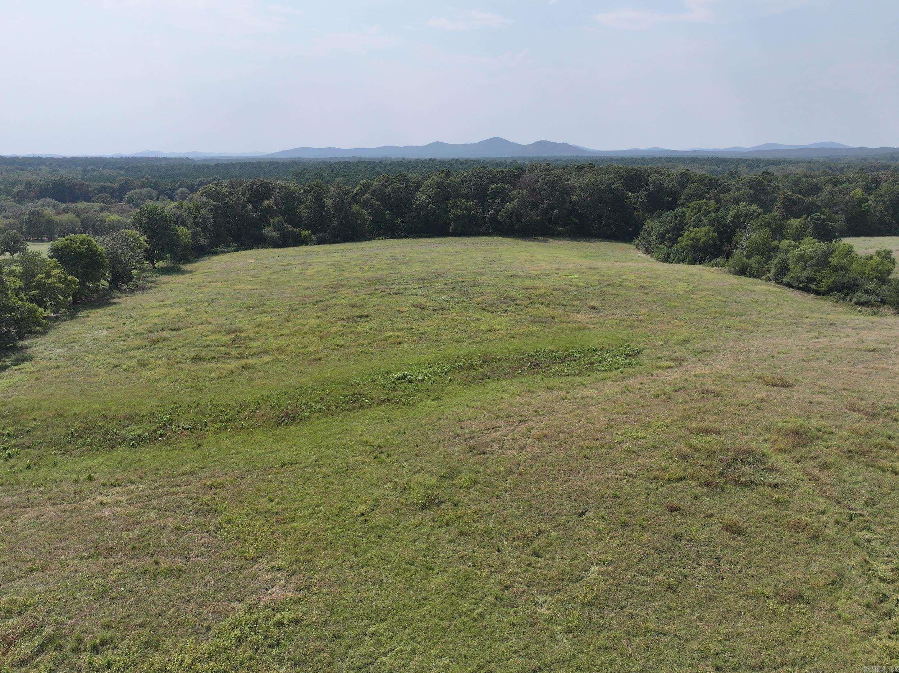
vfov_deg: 56.8
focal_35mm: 24
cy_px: 336
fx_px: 623
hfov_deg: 71.6
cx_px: 450
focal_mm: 12.29
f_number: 2.8
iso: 170
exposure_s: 1/3200
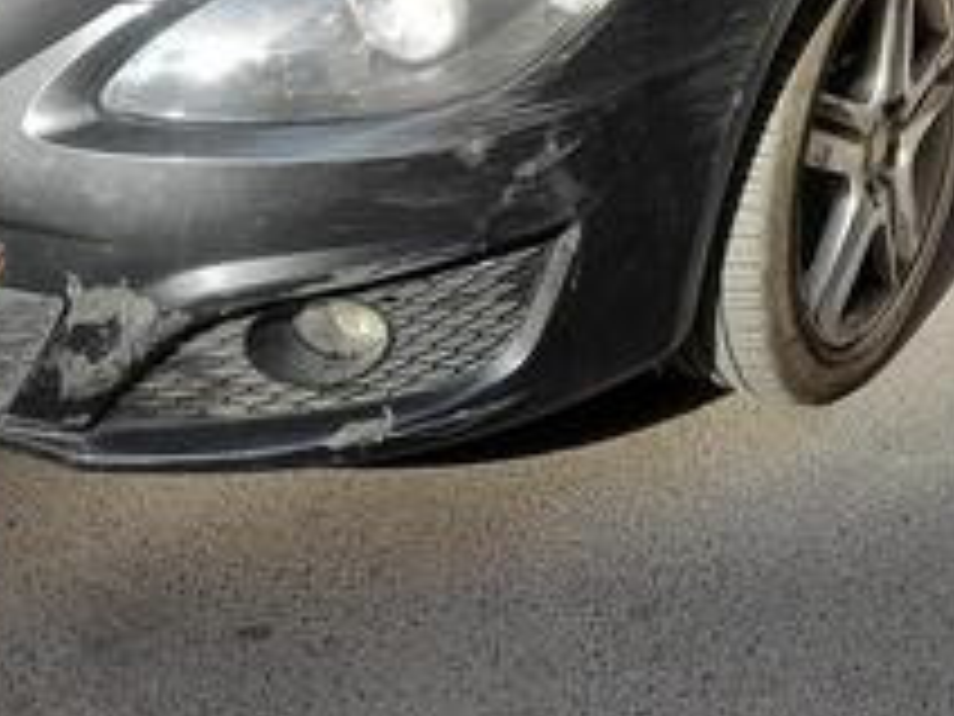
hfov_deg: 25.1
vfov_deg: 17.7
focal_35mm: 77
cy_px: -250
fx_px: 2122
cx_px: 680
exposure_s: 1/151
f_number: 2
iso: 20
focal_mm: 4.6
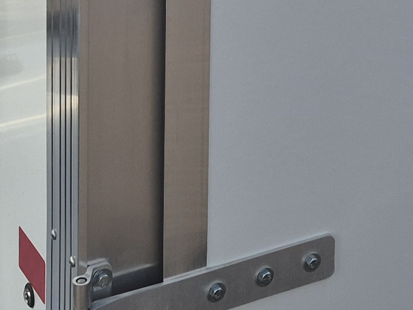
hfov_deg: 16.4
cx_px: 338
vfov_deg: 11.2
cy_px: -331
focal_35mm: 119
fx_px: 1420
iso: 80
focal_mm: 5.4
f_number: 1.8
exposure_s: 1/7696
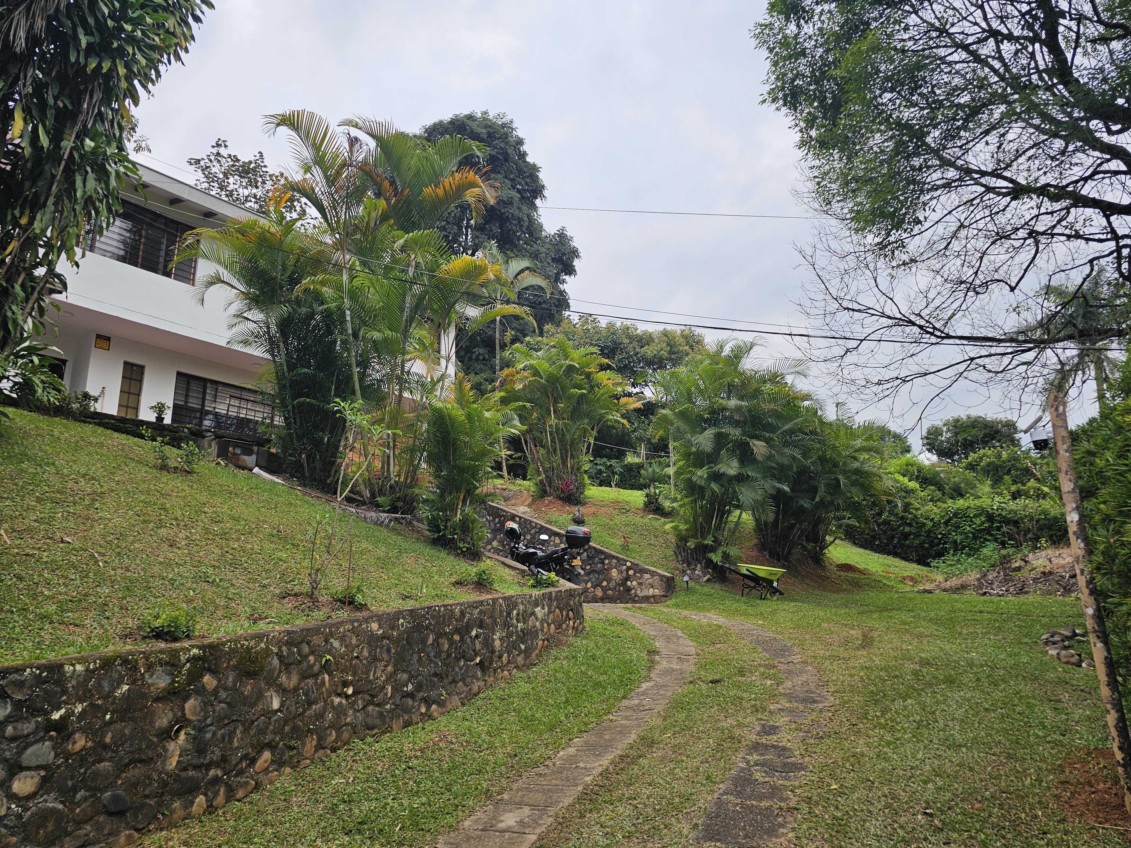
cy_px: 424
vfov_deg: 58.9
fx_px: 751
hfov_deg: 73.9
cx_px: 566
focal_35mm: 23
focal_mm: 6.3
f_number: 1.7
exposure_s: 1/180
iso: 12
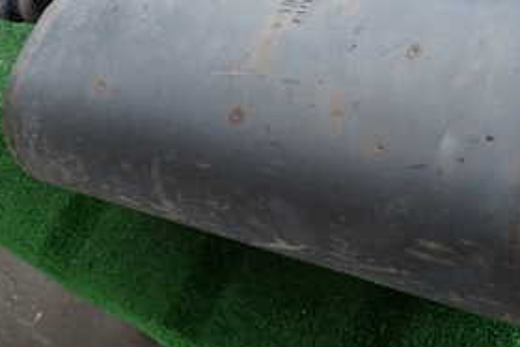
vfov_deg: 23.2
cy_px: 2
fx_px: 809
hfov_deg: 35.0
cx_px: 382
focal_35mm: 56
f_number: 2
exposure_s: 1/50
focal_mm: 4.5
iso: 200
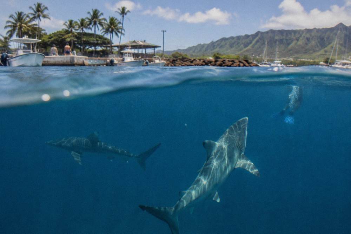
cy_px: 117
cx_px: 176
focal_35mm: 35
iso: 640
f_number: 7.1
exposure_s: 1/400
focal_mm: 35
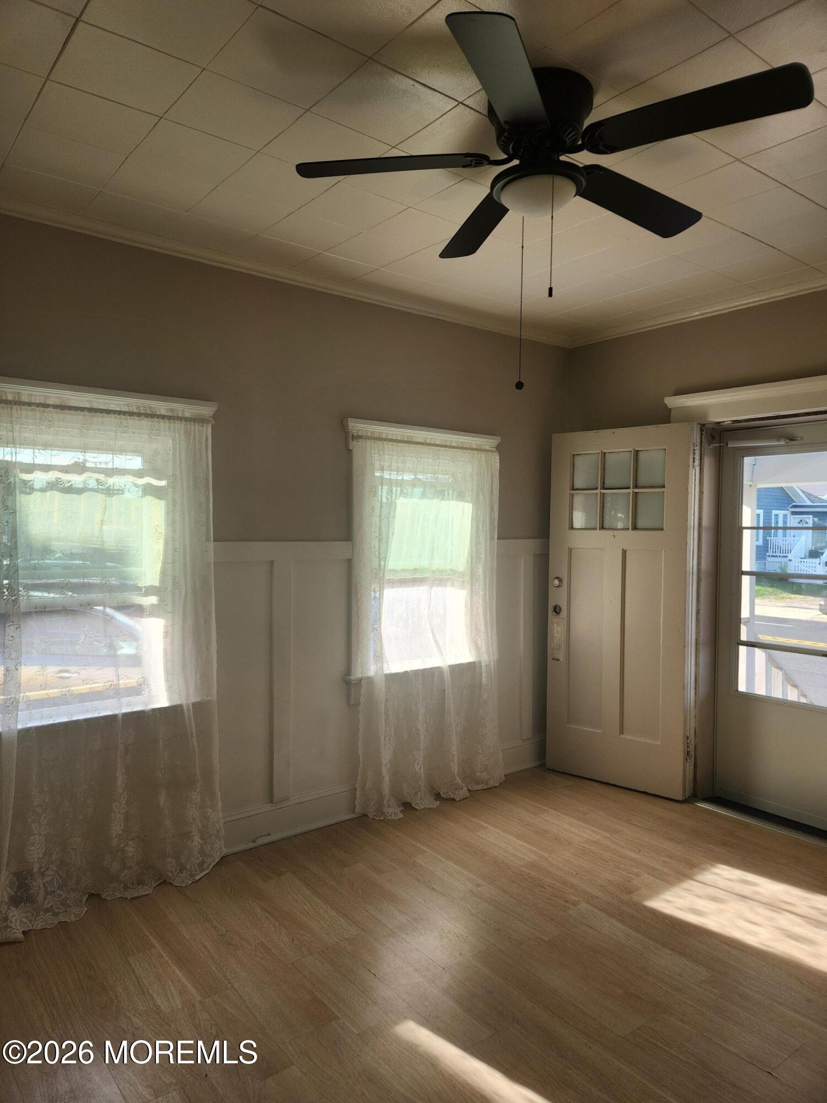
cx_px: 414
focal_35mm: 23
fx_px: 733
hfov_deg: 58.9
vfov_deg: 73.9
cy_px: 552
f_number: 1.8
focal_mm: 5.4
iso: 20
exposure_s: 1/139
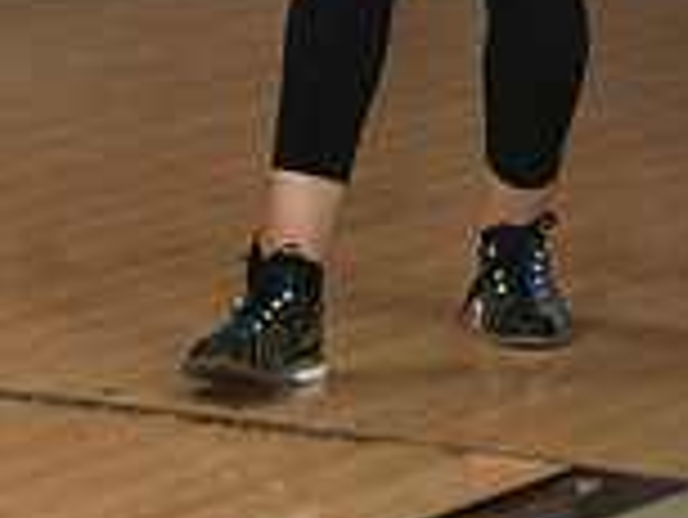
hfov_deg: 4.2
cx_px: 310
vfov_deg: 3.1
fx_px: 9428
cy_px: -419
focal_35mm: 474
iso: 4000
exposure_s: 1/200
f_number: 5.3
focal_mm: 112
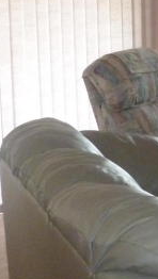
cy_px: 80
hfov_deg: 9.1
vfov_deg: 17.9
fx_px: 883
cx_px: 385
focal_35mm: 119
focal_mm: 5
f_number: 3.3
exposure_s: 1/60
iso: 400
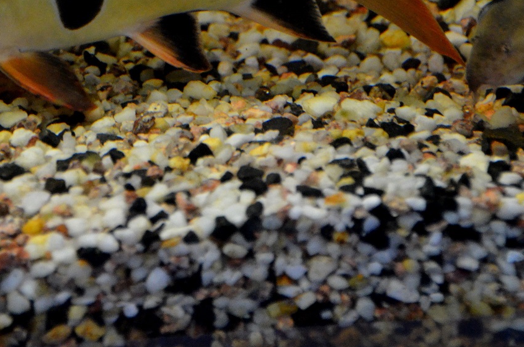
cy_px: 13
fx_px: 5782
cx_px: 87
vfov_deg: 3.4
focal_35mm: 398
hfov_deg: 5.2
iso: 2800
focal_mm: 130
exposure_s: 1/125
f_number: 6
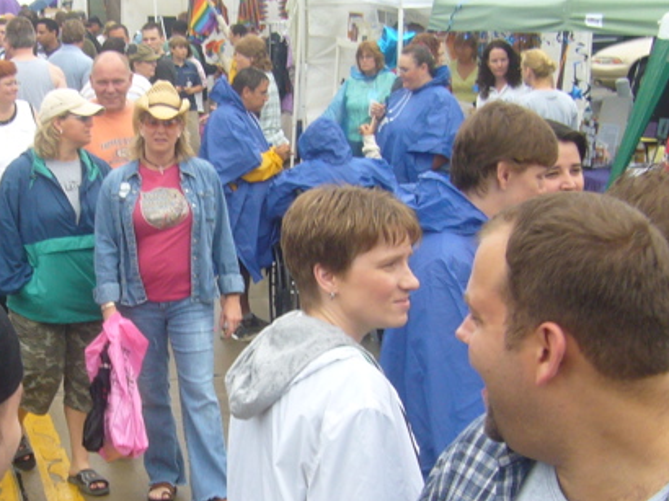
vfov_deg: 18.0
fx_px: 1584
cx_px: 162
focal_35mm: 82
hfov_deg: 23.6
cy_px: 299
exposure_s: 1/80
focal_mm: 5.8
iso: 80
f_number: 5.6
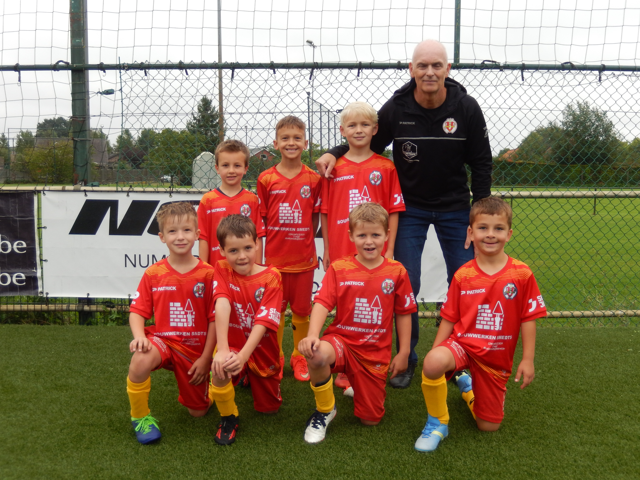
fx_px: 758
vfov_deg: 35.1
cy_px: 240
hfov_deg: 45.8
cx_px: 320
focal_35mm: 41
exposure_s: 1/100
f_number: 4.2
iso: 125
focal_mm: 7.3
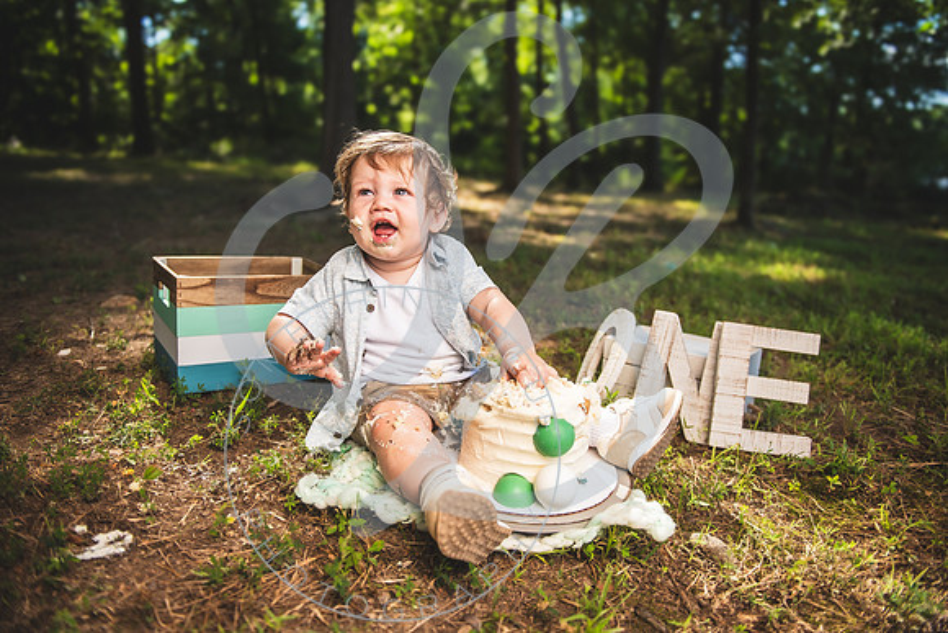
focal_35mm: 24
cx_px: 474
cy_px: 316
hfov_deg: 73.7
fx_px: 632
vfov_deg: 53.2
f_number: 2.8
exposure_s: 1/800
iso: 100
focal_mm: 24
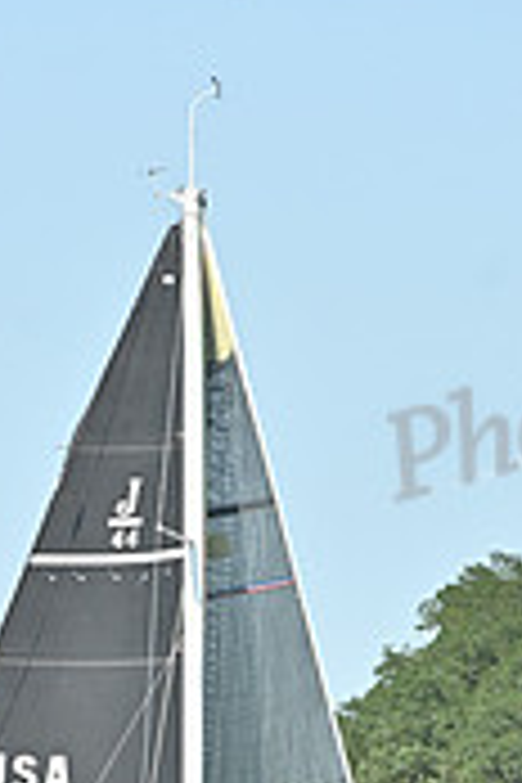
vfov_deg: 3.1
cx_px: 155
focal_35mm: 667
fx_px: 14506
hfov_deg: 2.1
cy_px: 1098
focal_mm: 200
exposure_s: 1/1000
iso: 320
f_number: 7.1
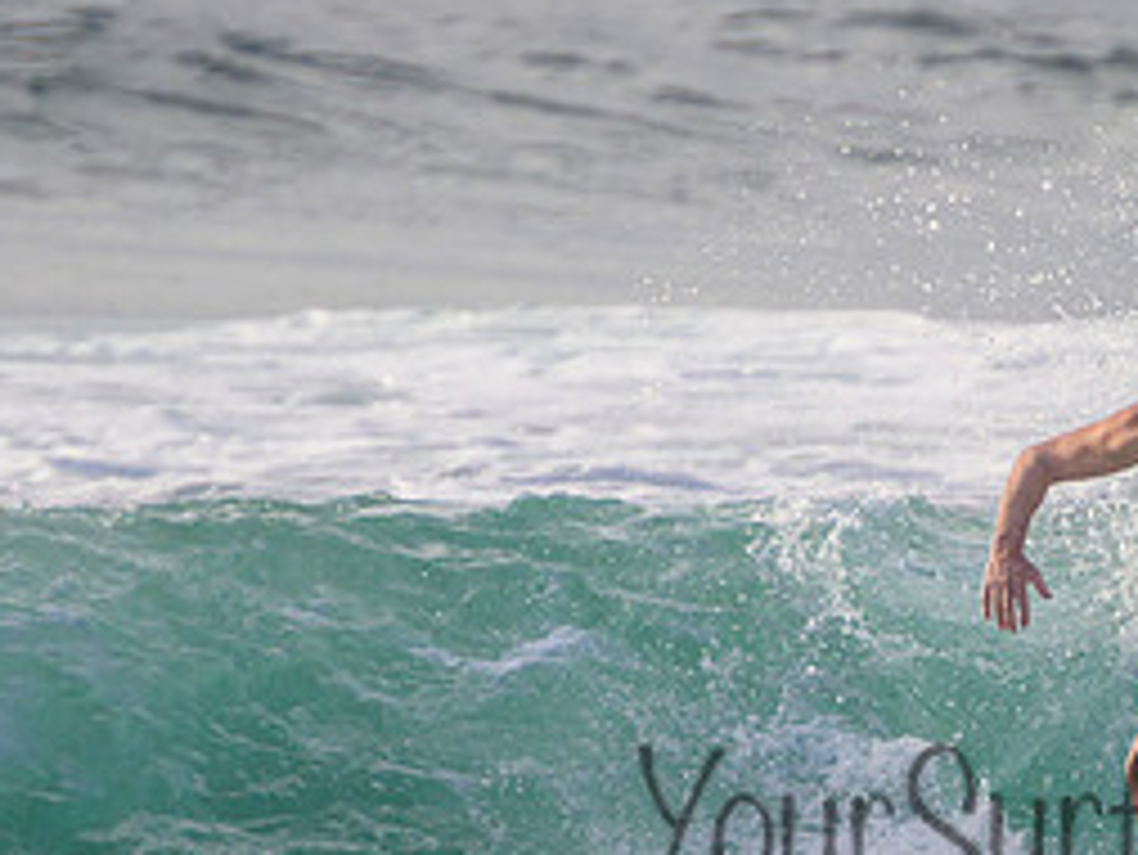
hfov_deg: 1.6
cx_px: 1194
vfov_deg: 1.2
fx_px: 39929
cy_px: 897
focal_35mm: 1214
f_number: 5.6
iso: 280
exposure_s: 1/2000
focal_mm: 400
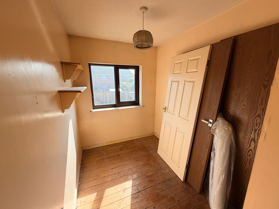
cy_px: 104
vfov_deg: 85.7
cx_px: 140
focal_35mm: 14
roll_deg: +0.0
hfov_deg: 102.1
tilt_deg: -11.0
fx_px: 113
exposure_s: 1/145
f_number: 2.2
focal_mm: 2.22
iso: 40
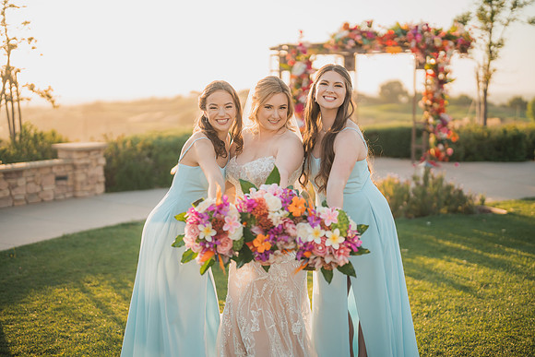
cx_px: 268
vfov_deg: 27.0
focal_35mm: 50
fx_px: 743
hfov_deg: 39.6
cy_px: 178
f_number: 1.2
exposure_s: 1/3200
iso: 200
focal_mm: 50
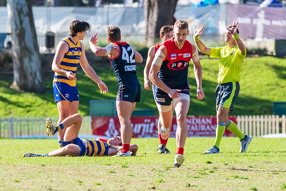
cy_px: 98
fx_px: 3874
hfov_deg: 4.2
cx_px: 88
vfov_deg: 2.8
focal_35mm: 487
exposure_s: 1/1600
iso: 800
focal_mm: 300
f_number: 6.3
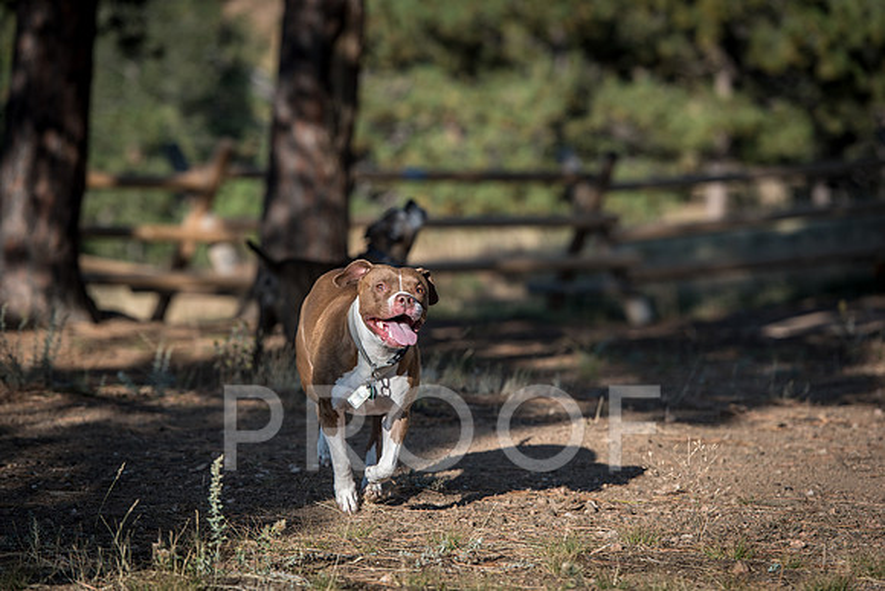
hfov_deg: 12.8
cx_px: 442
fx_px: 3934
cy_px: 296
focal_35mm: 160
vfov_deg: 8.6
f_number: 4
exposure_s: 1/1250
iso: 200
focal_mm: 160
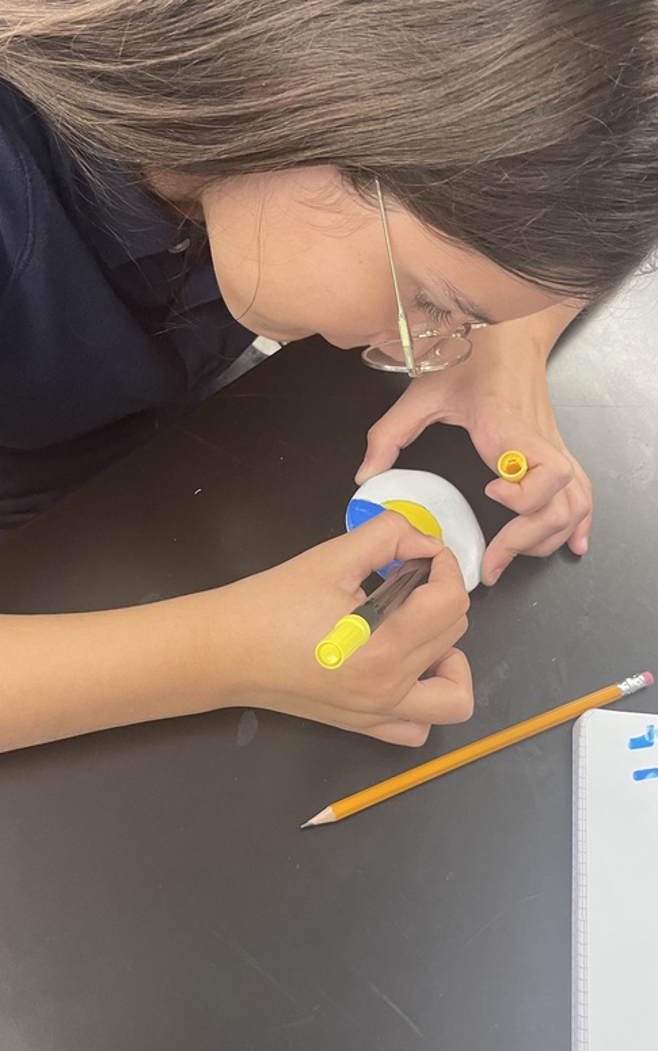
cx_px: 345
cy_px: 590
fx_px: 1003
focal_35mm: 35
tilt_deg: -63.3
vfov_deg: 55.2
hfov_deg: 36.3
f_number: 1.6
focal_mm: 5.1
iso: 320
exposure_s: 1/60
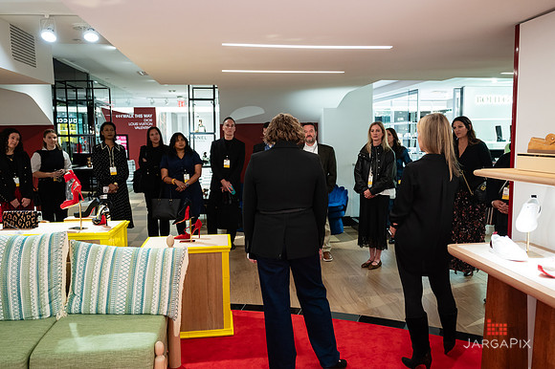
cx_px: 279
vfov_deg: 43.3
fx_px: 465
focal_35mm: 30
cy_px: 183
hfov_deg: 61.7
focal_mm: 29.5
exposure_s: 1/160
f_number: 3.2
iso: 1600
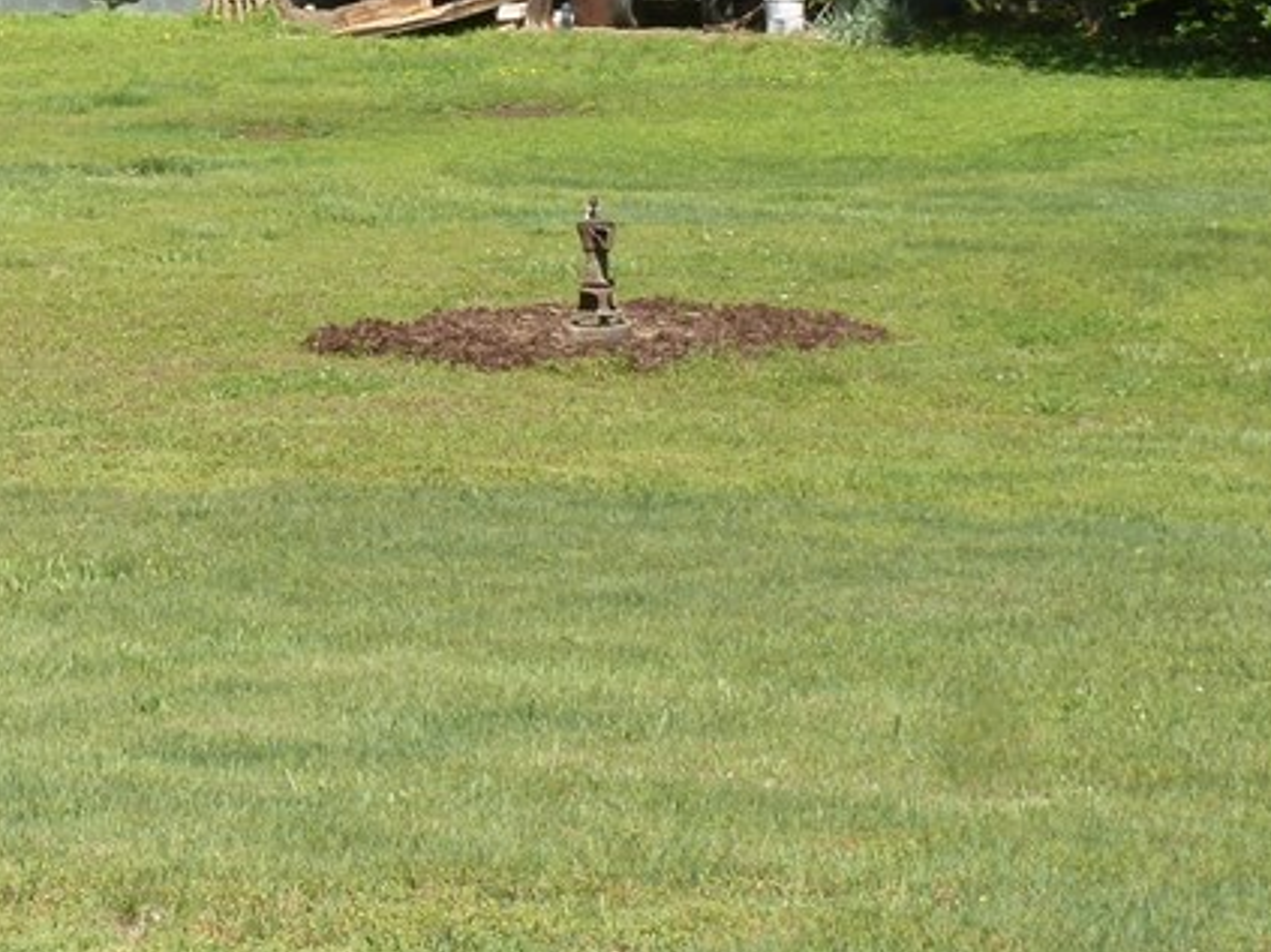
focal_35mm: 172
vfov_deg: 8.6
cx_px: -126
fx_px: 6314
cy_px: -75
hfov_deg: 11.3
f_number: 4.7
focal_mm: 12.7
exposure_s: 1/320
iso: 100
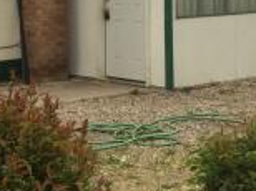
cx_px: 62
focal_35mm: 129
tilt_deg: -5.0
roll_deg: +2.2
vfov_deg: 11.4
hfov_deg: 15.2
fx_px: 953
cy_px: 43
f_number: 2.4
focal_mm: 3.3
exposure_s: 1/120
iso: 40
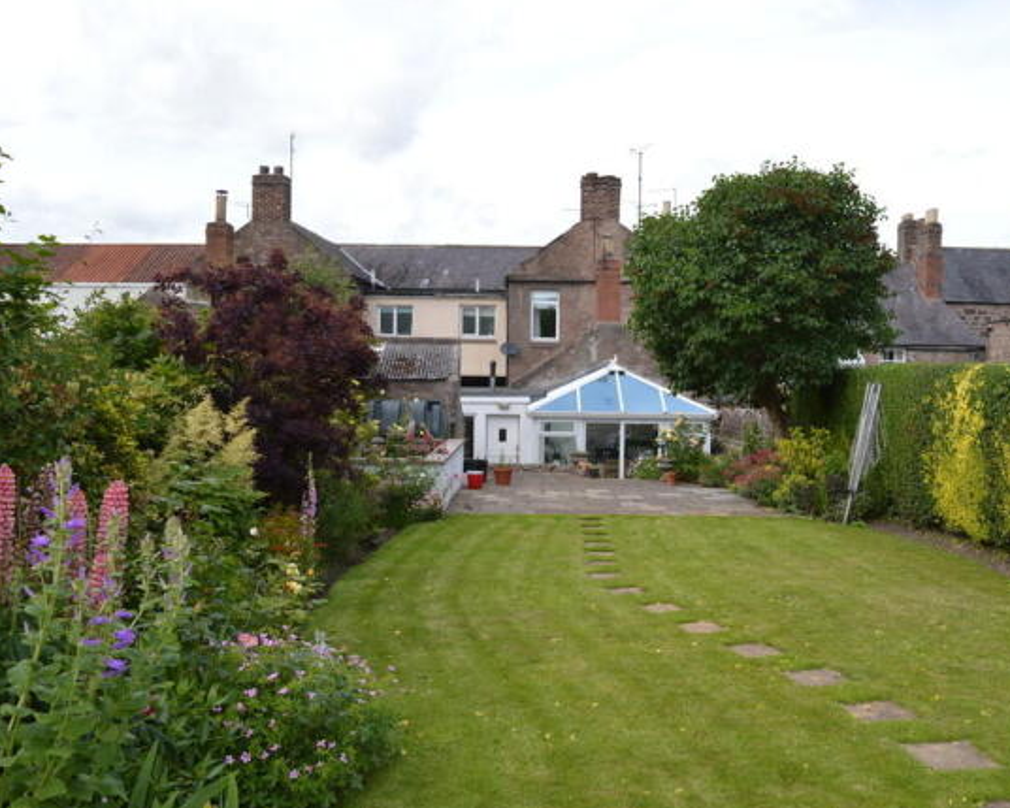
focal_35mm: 31
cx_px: 599
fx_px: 927
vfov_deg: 47.1
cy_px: 403
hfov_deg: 56.8
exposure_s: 1/200
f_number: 7.1
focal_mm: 18
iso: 100
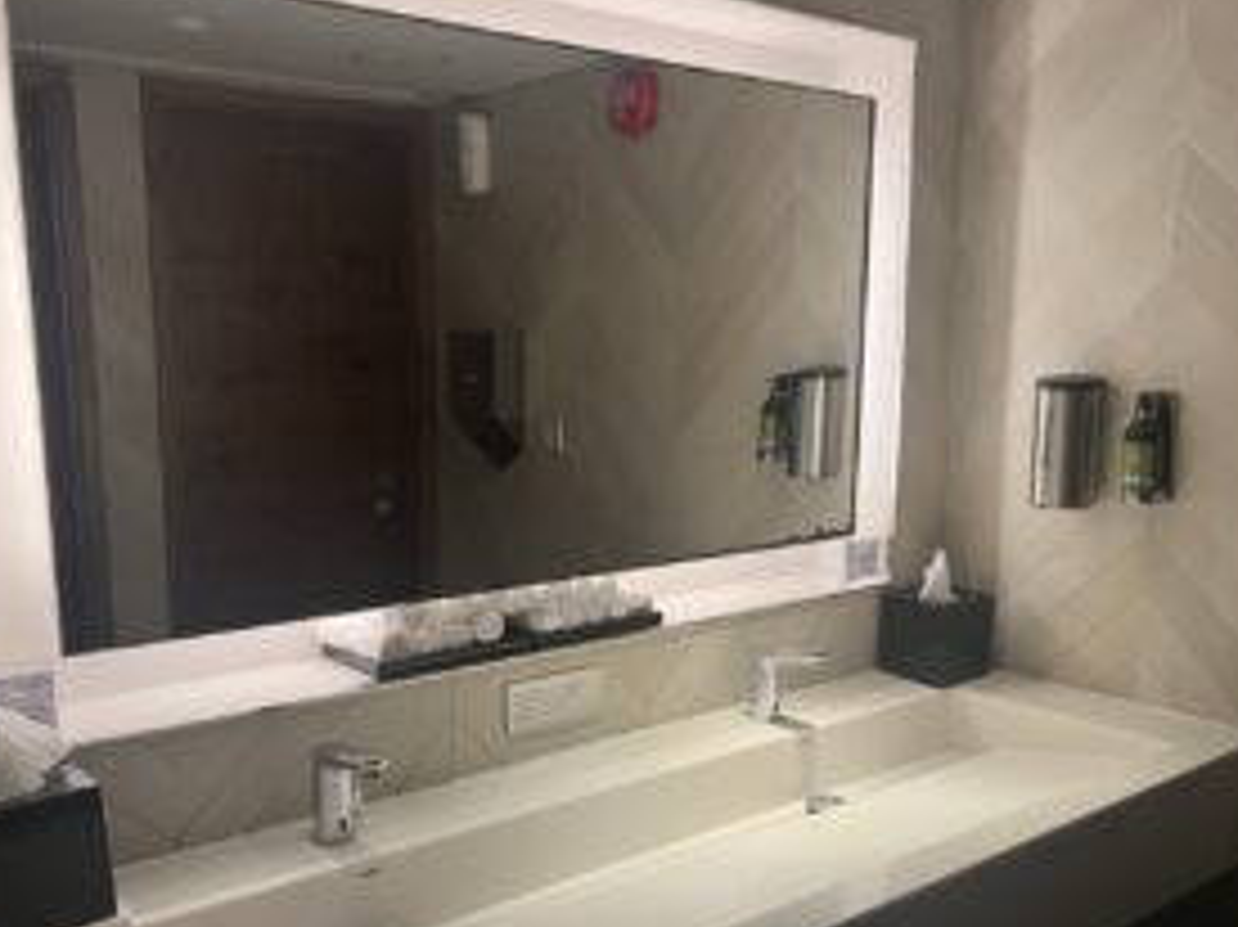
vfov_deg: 41.5
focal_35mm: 34
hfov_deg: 54.0
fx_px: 1215
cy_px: 576
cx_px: 603
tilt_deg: -11.6
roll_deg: +0.7
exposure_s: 1/59
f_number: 1.6
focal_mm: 5.1
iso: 250
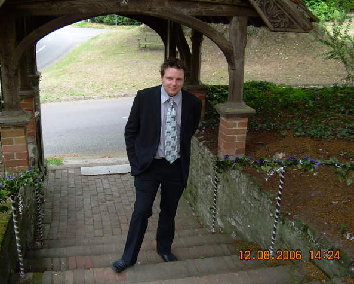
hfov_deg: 45.7
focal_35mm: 40
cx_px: 165
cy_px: 142
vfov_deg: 37.4
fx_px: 419
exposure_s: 1/38.9
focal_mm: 6.3
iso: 50
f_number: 2.8
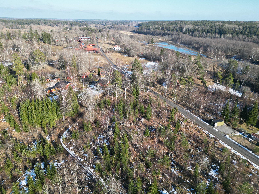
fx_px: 187
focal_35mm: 25
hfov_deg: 69.4
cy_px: 98
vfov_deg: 54.9
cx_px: 129
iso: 200
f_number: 1.7
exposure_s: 1/1600
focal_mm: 6.72
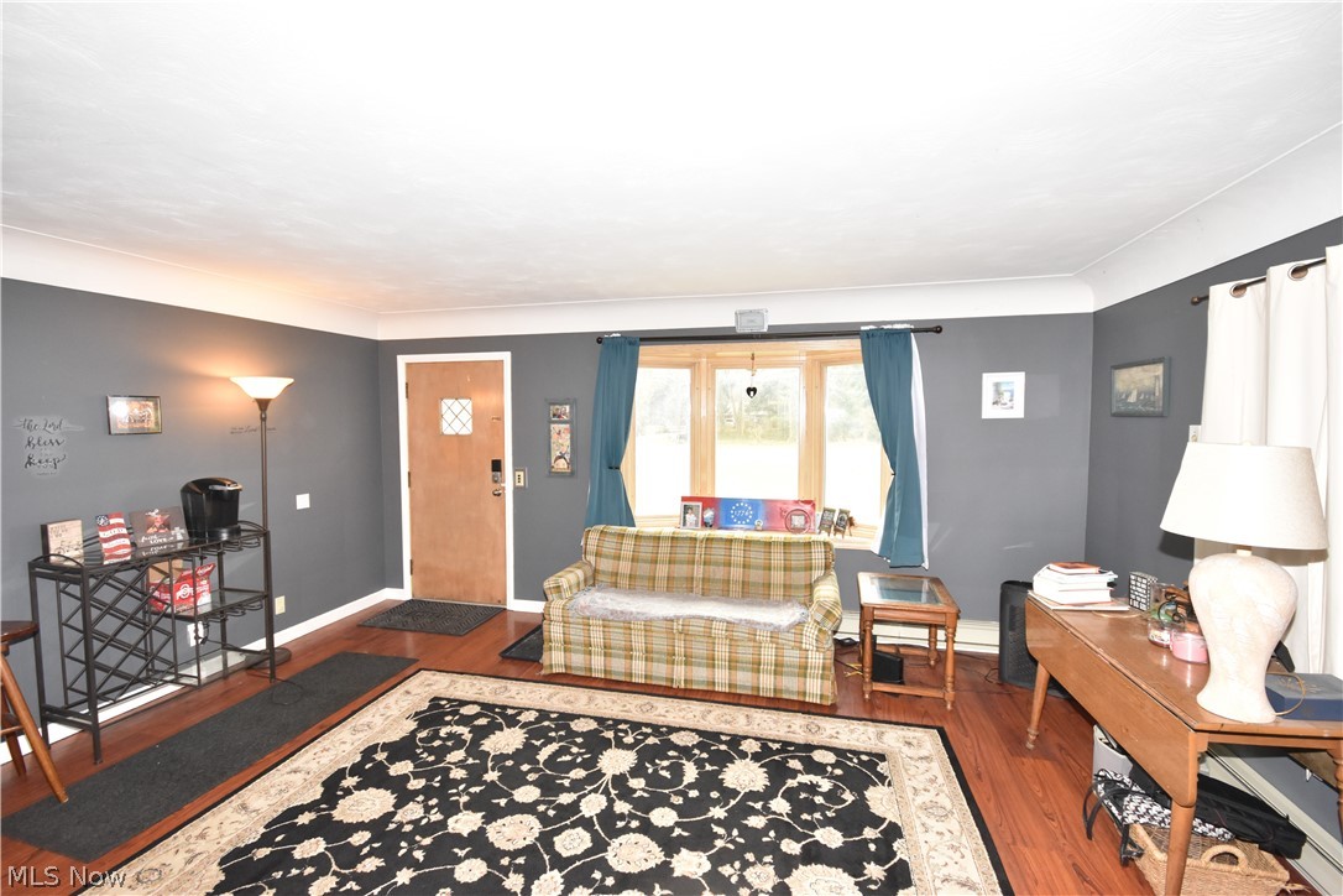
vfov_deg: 77.3
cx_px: 672
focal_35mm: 15
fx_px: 560
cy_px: 448
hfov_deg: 100.4
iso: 1400
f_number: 5.6
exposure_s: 1/60
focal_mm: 10
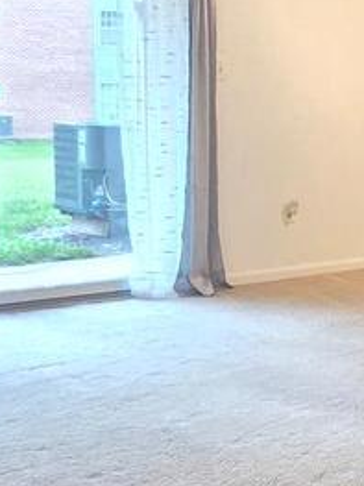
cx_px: 486
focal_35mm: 76
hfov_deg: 18.0
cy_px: 224
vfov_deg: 25.7
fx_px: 1066
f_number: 2.2
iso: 500
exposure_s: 1/60
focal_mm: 2.2
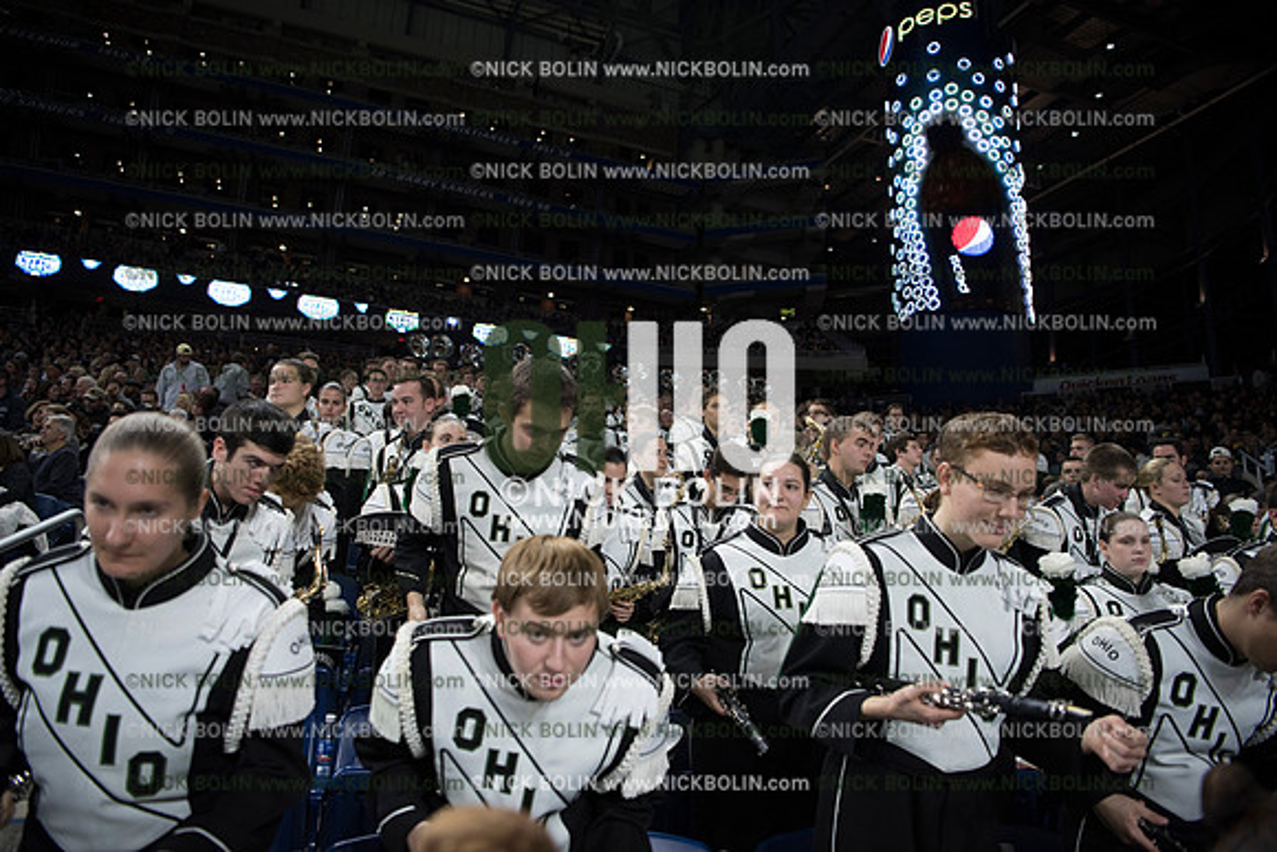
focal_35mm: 24
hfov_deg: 73.7
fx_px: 851
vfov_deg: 53.2
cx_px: 638
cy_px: 426
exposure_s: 1/640
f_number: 2.8
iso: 1250
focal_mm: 24
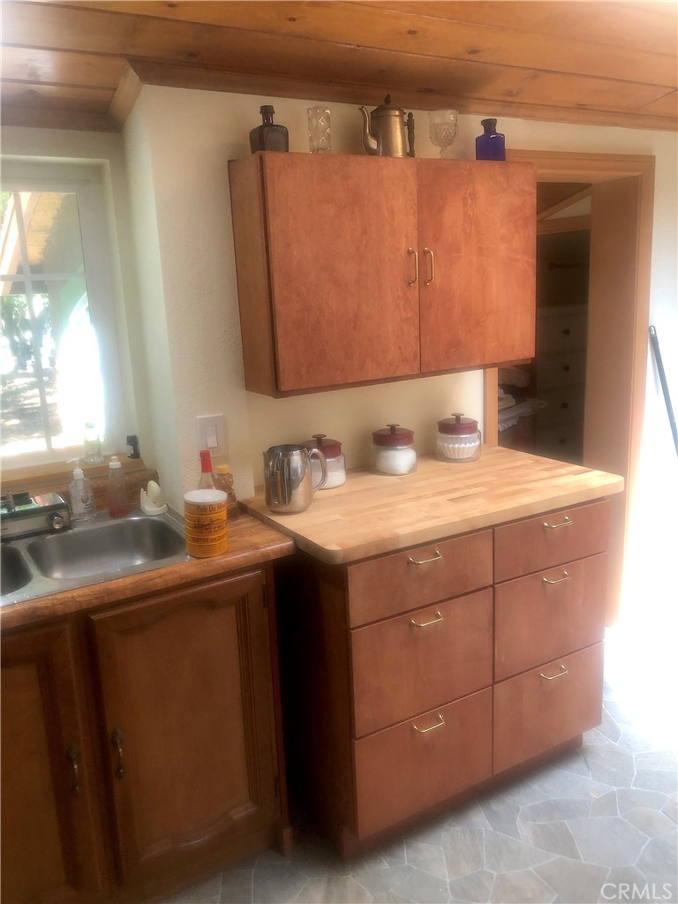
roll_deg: +3.3
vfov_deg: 63.4
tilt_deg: -11.9
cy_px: 452
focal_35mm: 28
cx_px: 339
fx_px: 731
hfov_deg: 49.7
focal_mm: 4
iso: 25
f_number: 1.8
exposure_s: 1/30
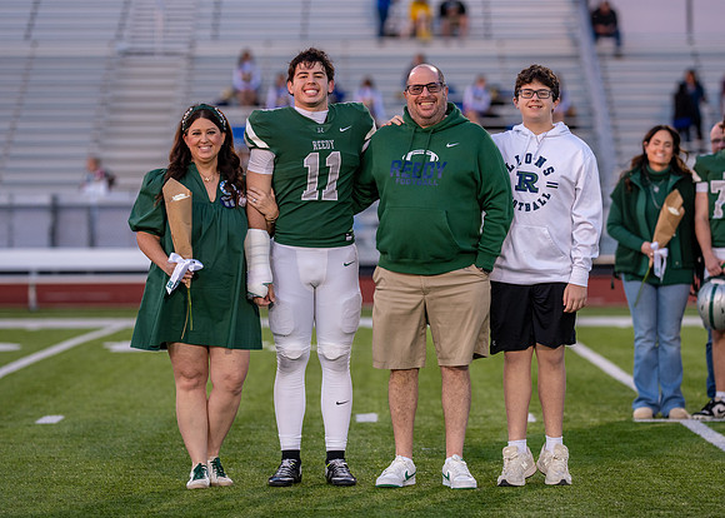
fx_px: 3489
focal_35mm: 169
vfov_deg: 8.5
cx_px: 393
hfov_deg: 11.9
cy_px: 237
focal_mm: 135
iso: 500
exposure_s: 1/800
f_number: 2.2
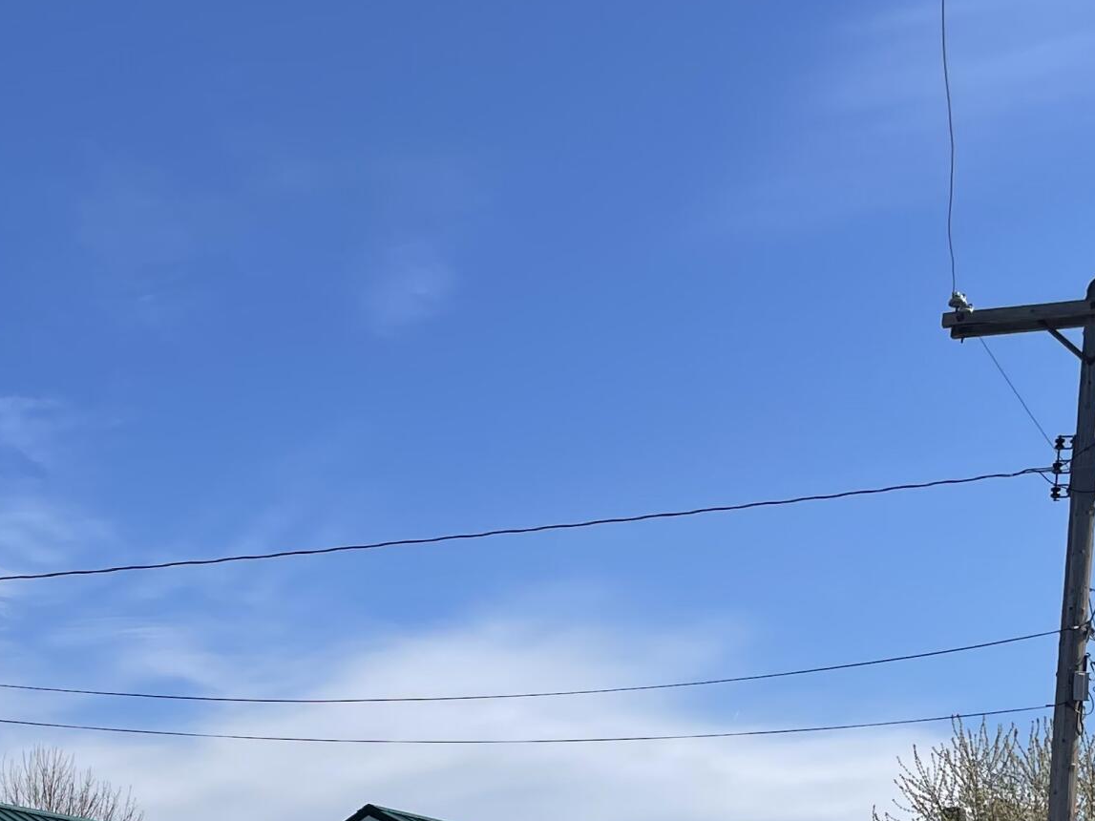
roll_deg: -0.1
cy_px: 987
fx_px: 2151
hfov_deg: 27.8
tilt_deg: +3.5
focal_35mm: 68
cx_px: 184
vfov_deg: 20.2
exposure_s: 1/4132
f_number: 1.6
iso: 32
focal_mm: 4.2
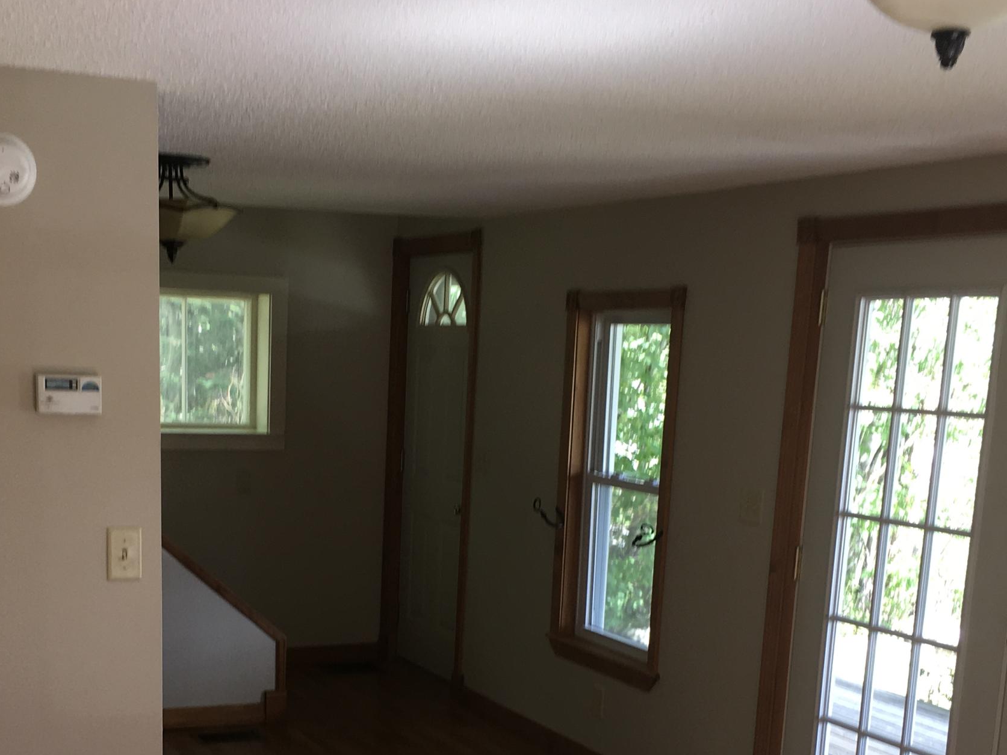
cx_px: 407
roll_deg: -2.3
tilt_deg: -10.6
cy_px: 655
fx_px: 1513
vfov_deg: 27.2
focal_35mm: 52
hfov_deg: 36.7
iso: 25
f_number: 2.2
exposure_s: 1/40
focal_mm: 4.15
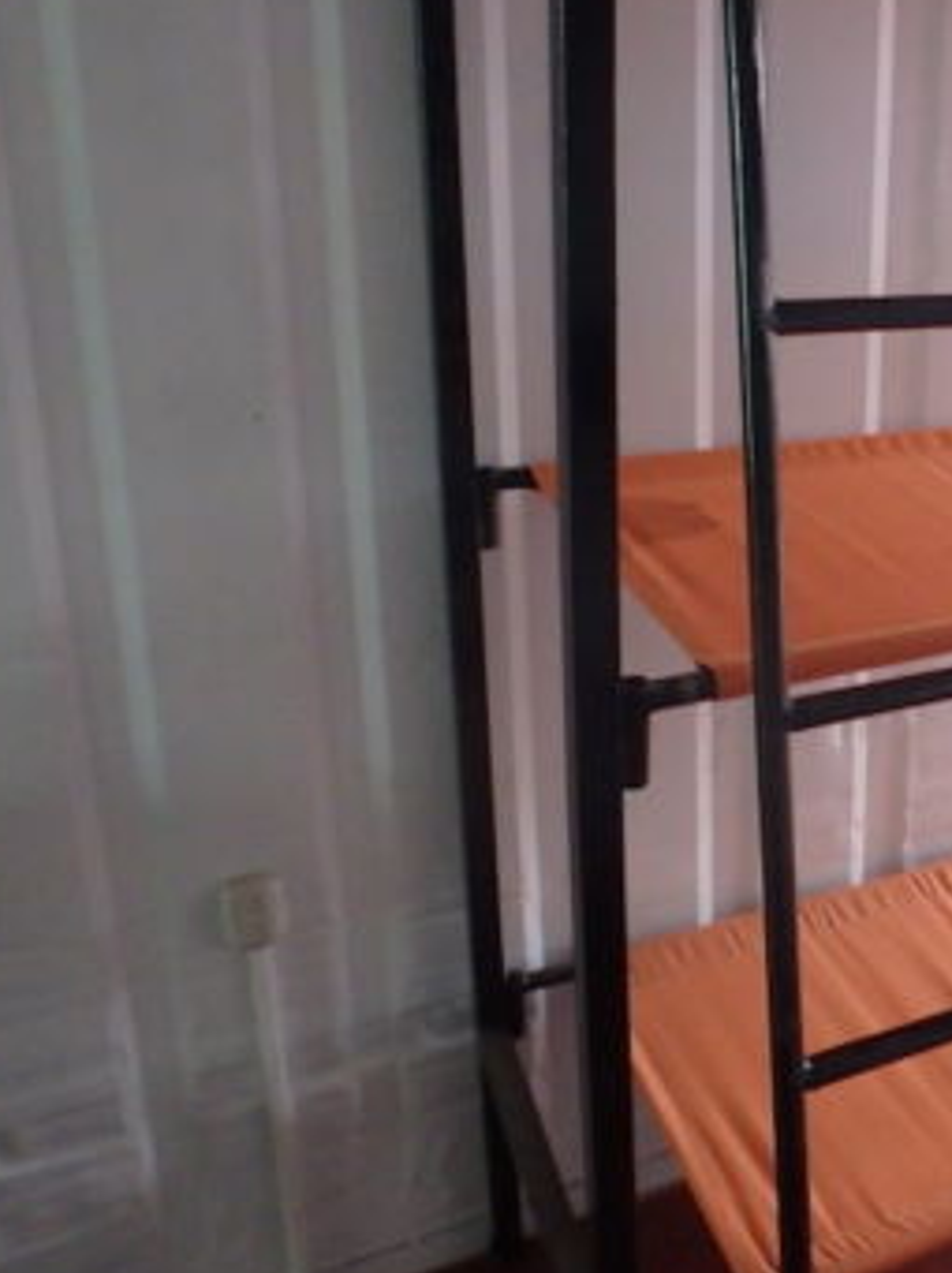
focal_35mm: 37
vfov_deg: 49.8
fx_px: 1359
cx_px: 948
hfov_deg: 35.1
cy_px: 489
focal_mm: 3.7
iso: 800
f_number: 3.5
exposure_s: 1/20
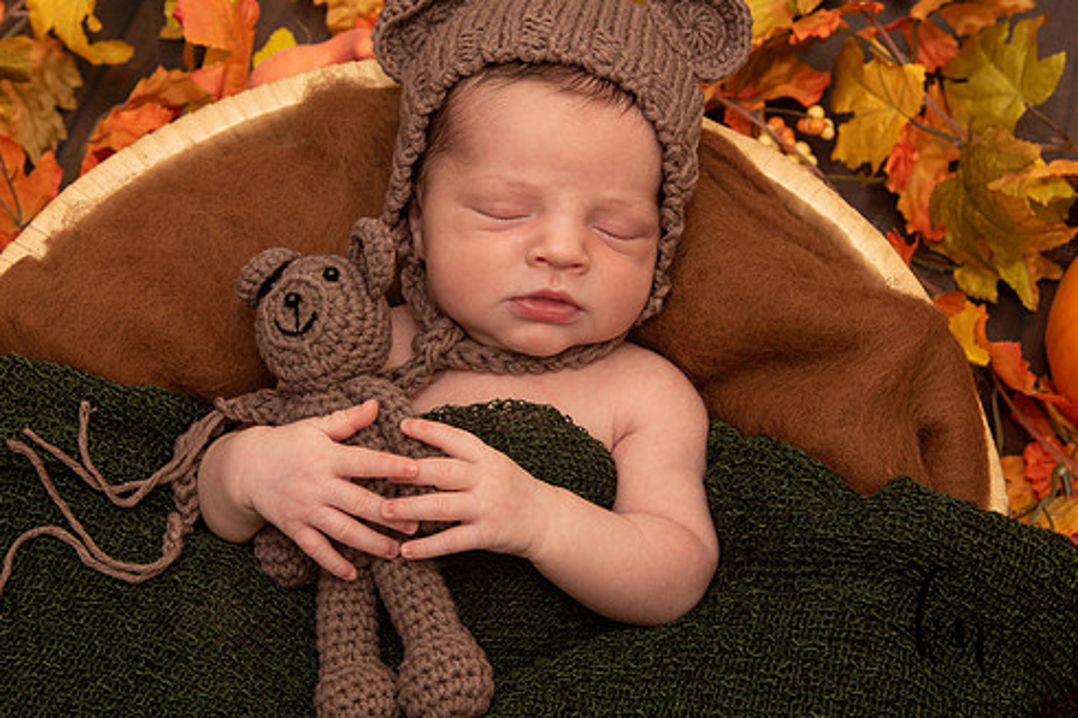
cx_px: 529
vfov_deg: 20.9
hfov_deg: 31.0
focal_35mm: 65
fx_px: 1946
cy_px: 339
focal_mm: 55
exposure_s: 1/200
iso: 200
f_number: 6.3
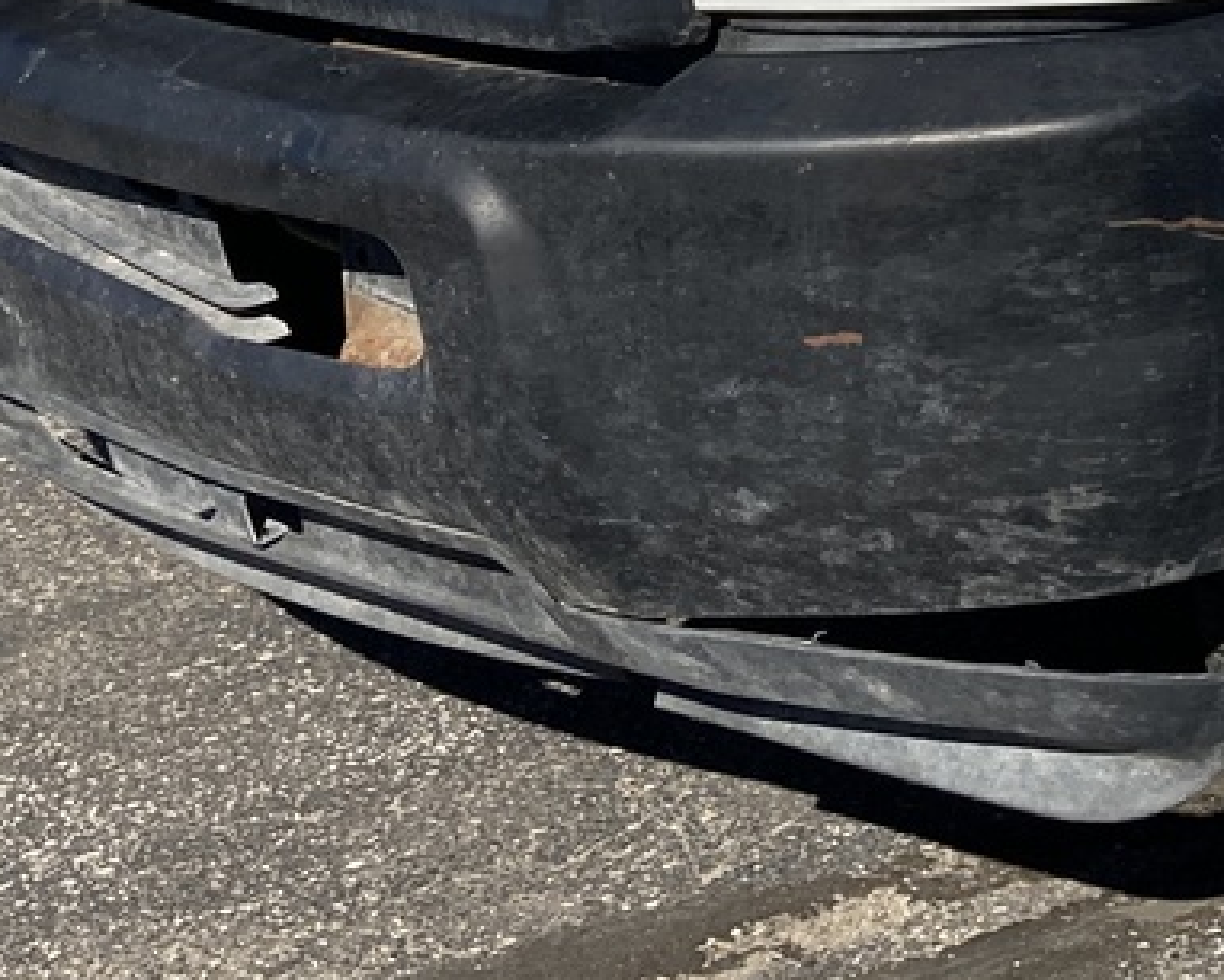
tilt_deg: -7.5
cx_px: 1535
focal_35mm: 103
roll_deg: -1.4
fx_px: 3733
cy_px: -195
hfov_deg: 17.6
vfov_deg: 14.5
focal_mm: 3.99
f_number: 1.8
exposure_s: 1/3472
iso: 25
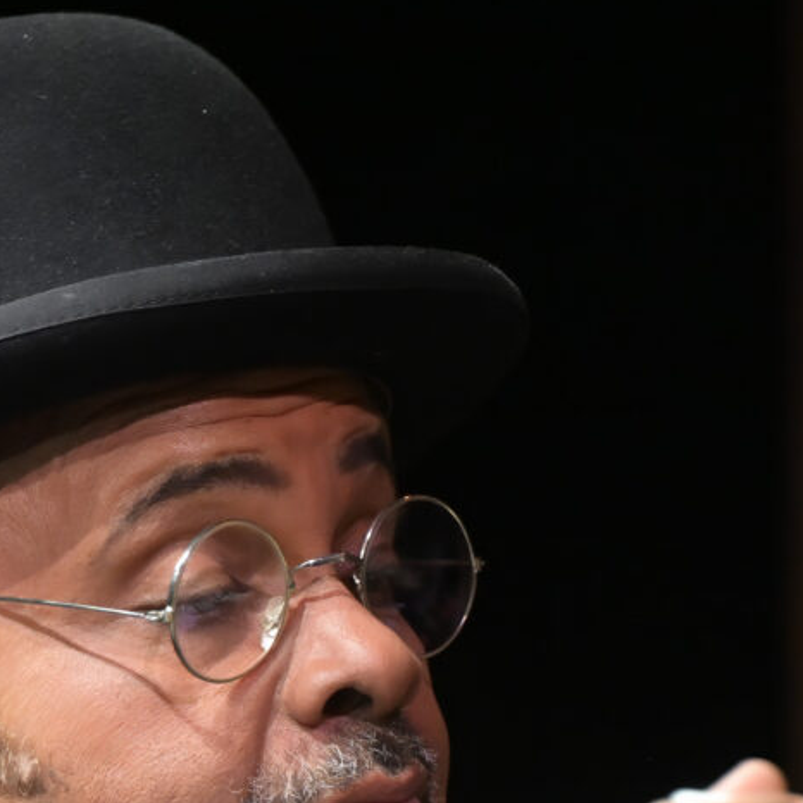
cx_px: 422
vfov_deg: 1.9
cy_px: 1145
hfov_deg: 1.9
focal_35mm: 934
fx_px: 24513
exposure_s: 1/250
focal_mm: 200
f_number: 2.8
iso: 1600
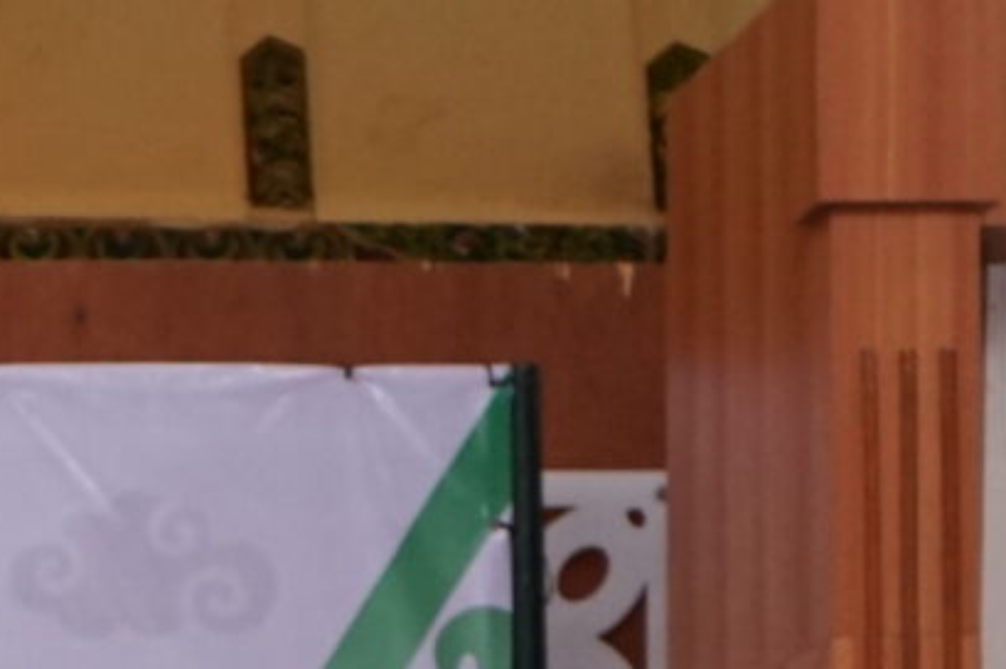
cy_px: 1706
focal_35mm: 188
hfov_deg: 10.2
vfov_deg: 6.8
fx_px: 5249
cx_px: -922
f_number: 4
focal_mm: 30
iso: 1600
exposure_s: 1/160
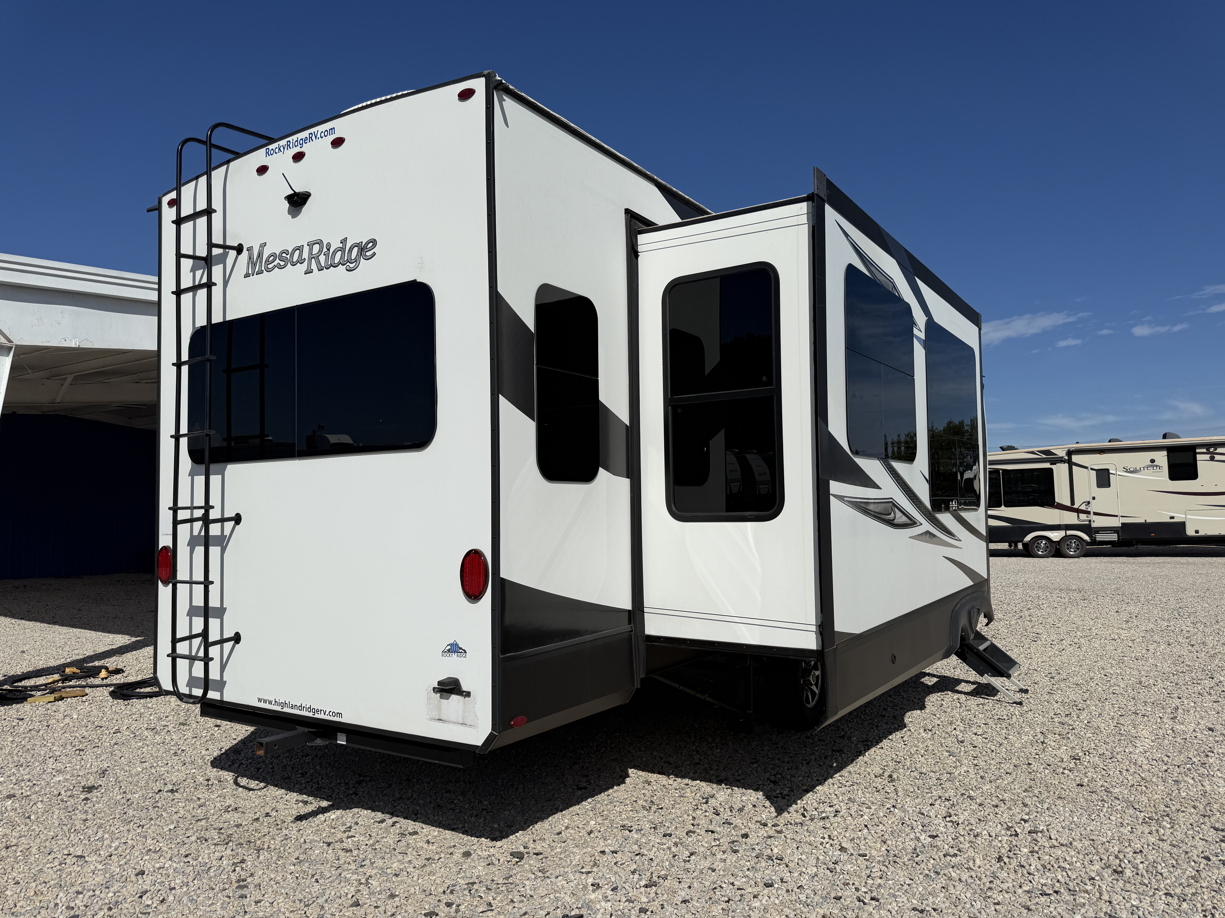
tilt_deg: +4.2
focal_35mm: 24
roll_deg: +0.3
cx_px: 612
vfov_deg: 56.8
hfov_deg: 71.6
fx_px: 849
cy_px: 459
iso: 80
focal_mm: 6.76
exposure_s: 1/14286
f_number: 1.78
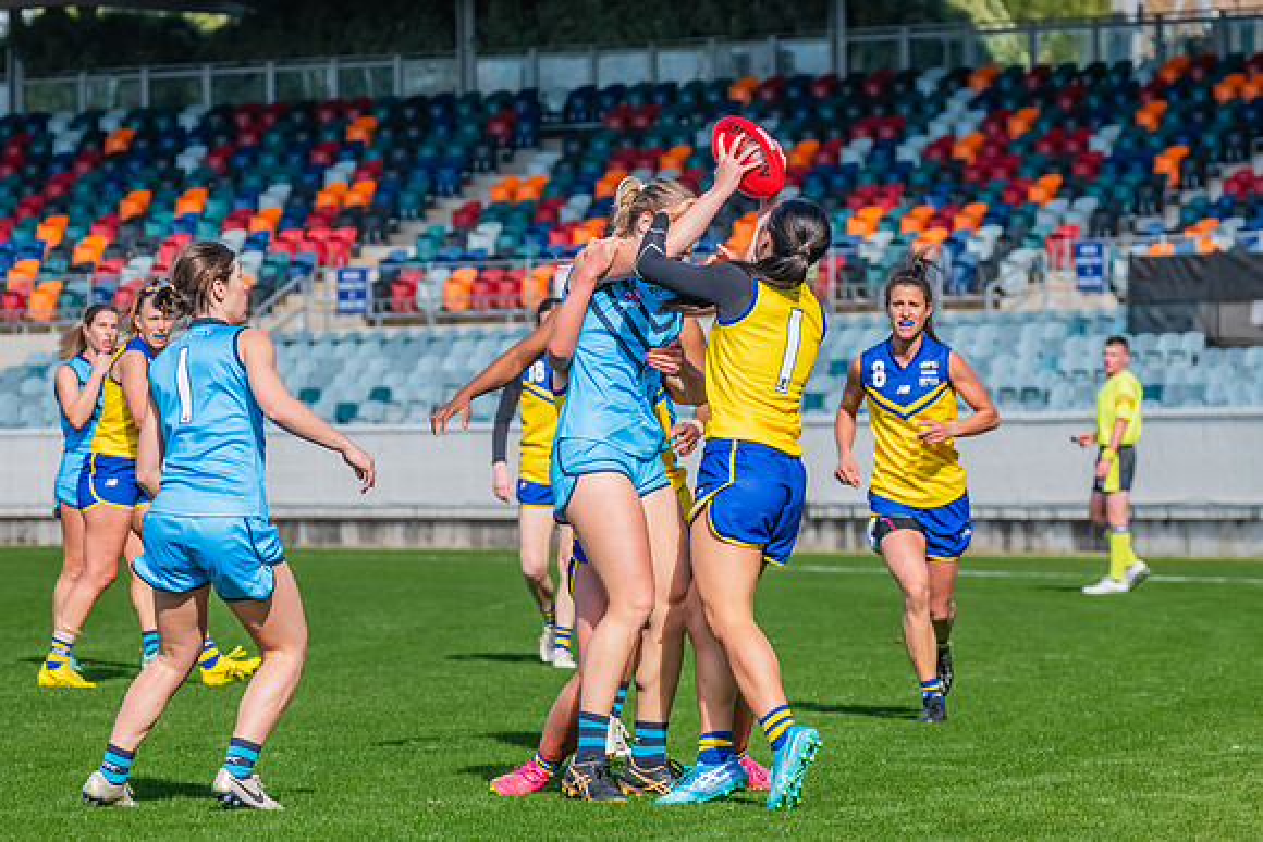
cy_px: 414
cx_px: 644
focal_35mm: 235
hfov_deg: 8.8
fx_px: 8244
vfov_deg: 5.9
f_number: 9
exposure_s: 1/1250
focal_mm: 210
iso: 800
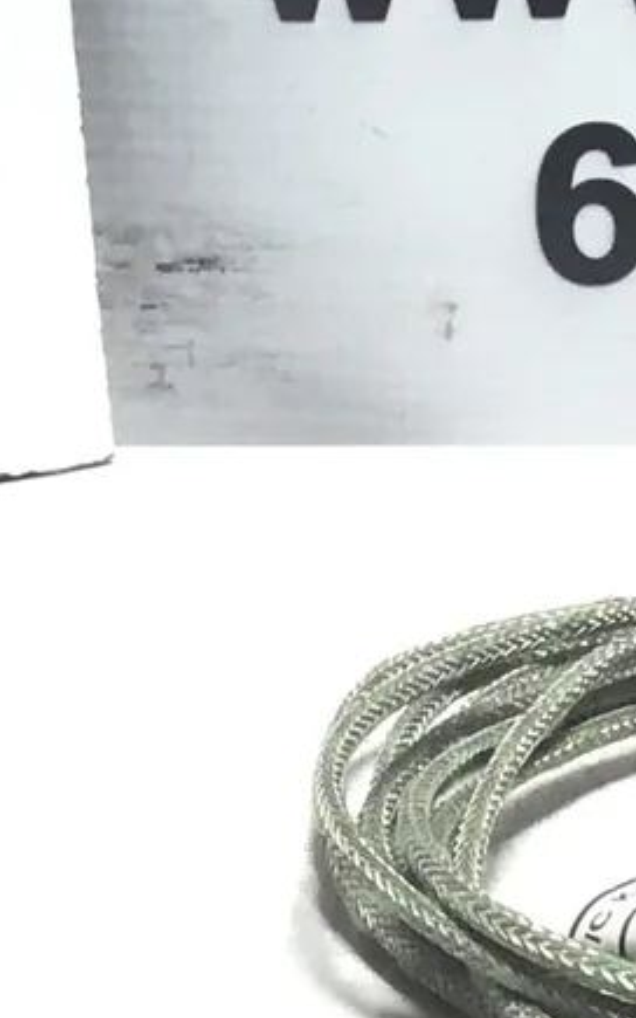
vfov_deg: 13.4
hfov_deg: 8.7
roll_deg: -0.3
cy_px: -234
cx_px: 486
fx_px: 4186
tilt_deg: -8.6
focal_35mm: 151
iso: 40
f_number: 2.4
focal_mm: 3.3
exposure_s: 1/120
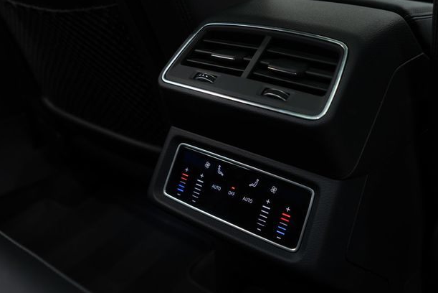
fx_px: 536
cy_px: 150
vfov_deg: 30.5
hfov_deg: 44.5
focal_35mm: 44
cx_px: 227
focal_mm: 28
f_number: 3.2
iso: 640
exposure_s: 1/40
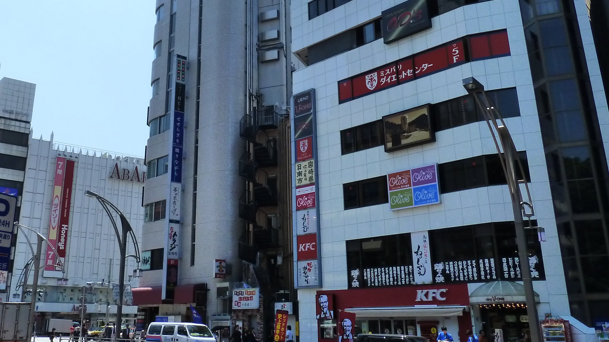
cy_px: 85
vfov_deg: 30.7
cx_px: 243
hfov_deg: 52.4
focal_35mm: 38
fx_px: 614
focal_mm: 4.1
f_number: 5
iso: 200
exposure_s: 1/400
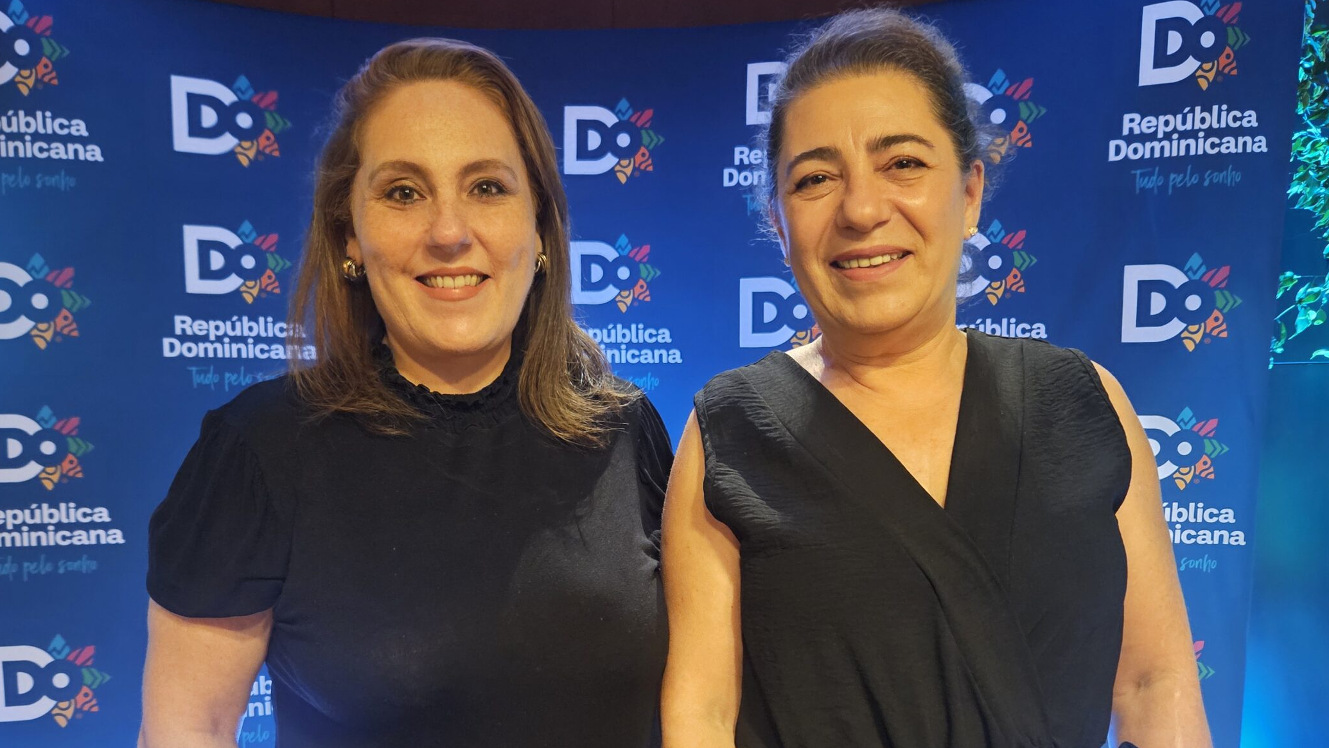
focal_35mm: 31
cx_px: 661
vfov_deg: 37.0
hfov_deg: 62.6
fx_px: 1092
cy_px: 551
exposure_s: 1/24
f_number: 1.8
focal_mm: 5.4
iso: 1000
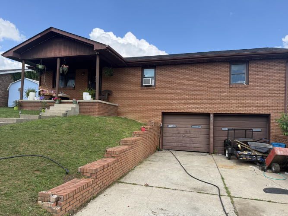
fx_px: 200
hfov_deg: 71.6
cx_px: 144
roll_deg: -1.4
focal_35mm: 24
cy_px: 108
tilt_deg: +4.0
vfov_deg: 56.8
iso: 100
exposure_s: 1/2611
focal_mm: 6.76
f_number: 1.78
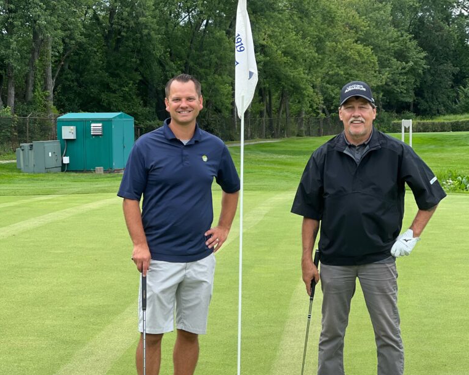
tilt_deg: -4.6
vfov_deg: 15.2
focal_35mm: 101
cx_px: 234
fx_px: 1402
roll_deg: +0.4
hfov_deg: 19.0
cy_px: 256
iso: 25
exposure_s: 1/212
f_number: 2.8
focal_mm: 9
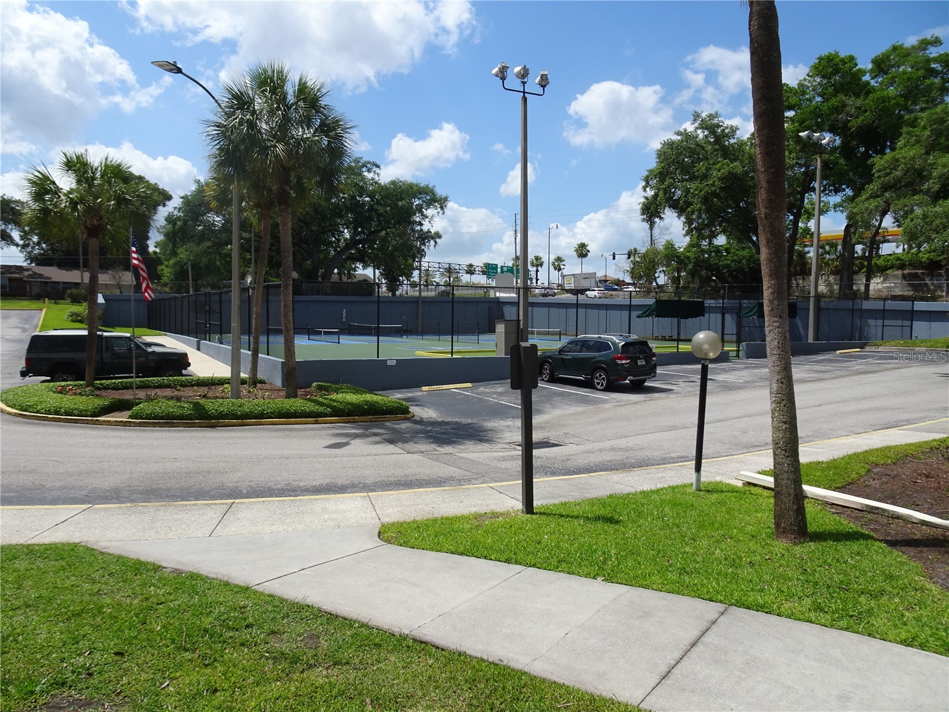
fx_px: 658
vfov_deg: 56.8
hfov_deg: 71.6
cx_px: 474
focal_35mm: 24
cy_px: 356
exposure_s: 1/1250
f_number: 3.5
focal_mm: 4.1
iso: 80
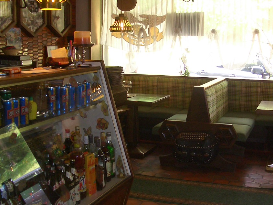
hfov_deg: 36.0
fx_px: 418
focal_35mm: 53
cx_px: 171
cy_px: 114
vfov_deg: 27.5
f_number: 2.6
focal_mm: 5.8
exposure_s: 1/40
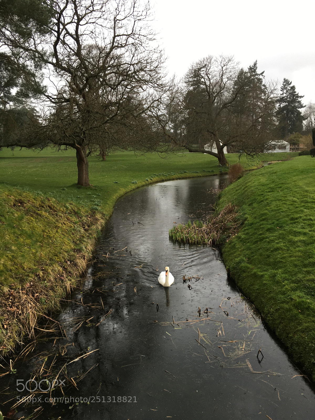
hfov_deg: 48.2
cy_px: 210
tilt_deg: -8.9
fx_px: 352
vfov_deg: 61.7
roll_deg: +1.8
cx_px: 158
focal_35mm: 29
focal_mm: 4.15
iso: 25
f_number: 2.2
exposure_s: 1/100
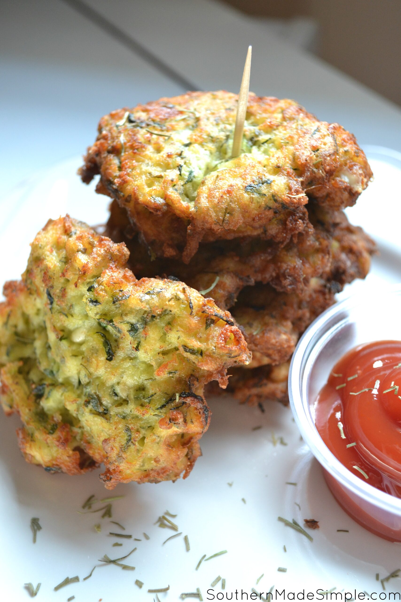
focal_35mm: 44
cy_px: 301
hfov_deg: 30.9
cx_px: 200
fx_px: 727
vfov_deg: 45.0
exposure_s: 1/100
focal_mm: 29
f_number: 5
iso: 800
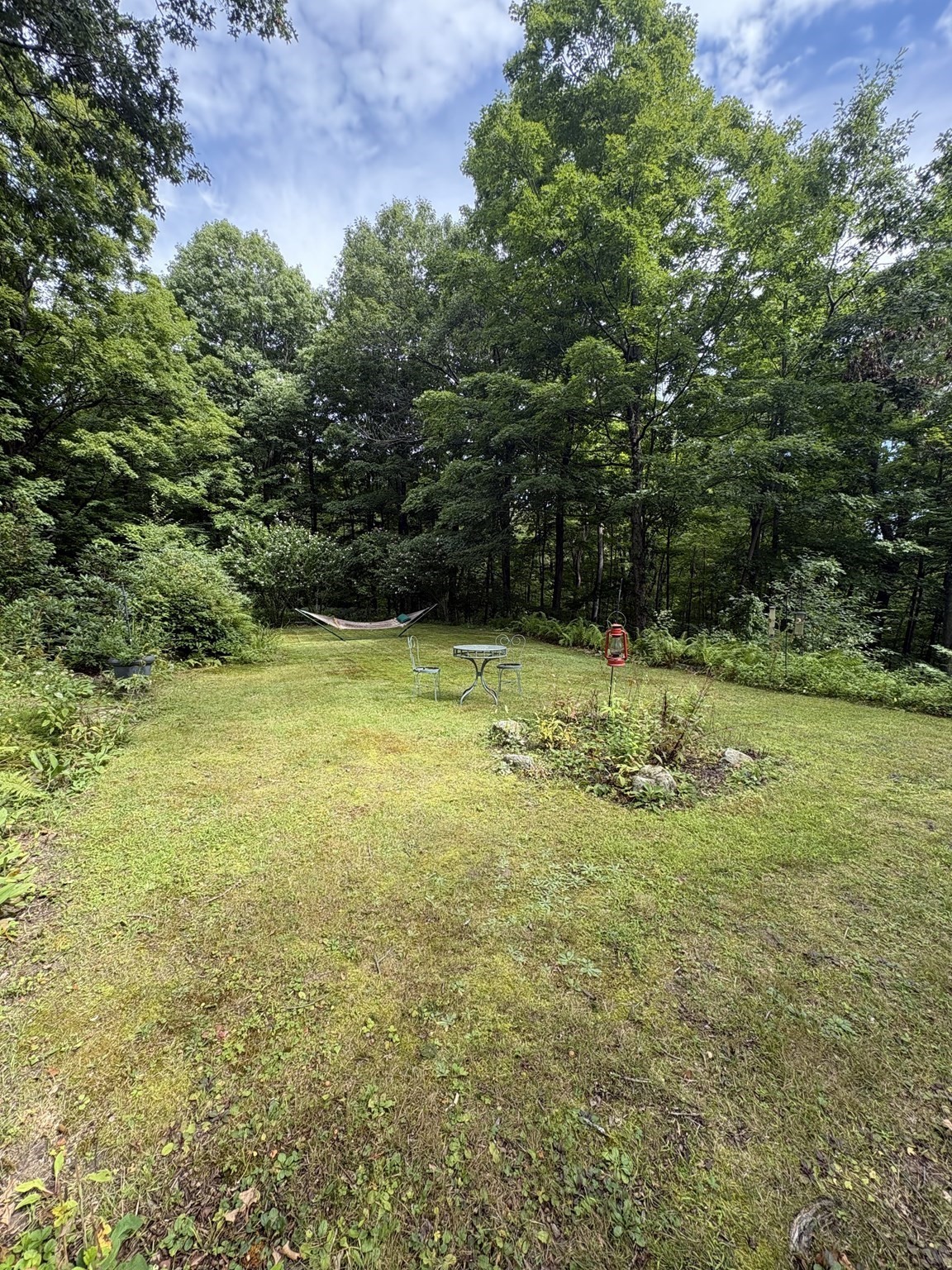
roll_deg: +1.1
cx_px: 476
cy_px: 635
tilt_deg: -7.1
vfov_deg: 102.1
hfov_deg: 85.7
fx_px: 513
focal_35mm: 14
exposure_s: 1/240
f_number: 2.2
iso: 40
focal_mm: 2.22
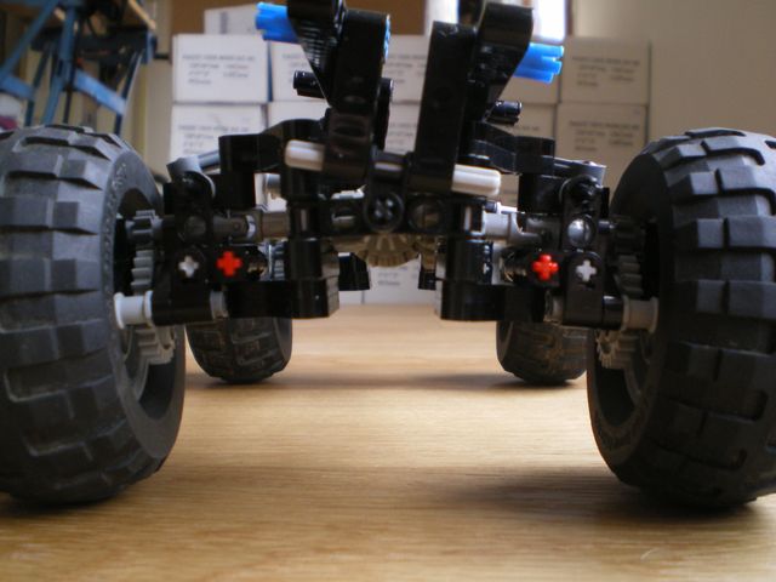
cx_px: 388
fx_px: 852
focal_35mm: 38
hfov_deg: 49.0
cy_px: 291
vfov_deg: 37.7
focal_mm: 6.3
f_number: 3.1
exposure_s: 1/30
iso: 200
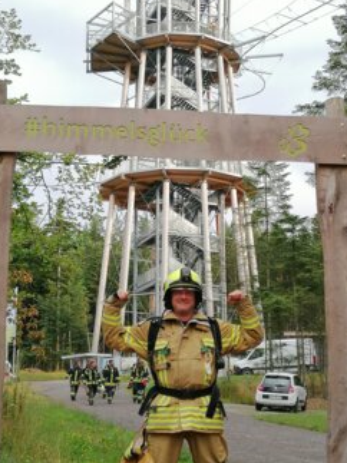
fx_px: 829
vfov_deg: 31.2
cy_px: 225
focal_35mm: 62
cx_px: 182
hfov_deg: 23.6
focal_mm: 4.75
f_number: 1.8
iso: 50
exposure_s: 1/177
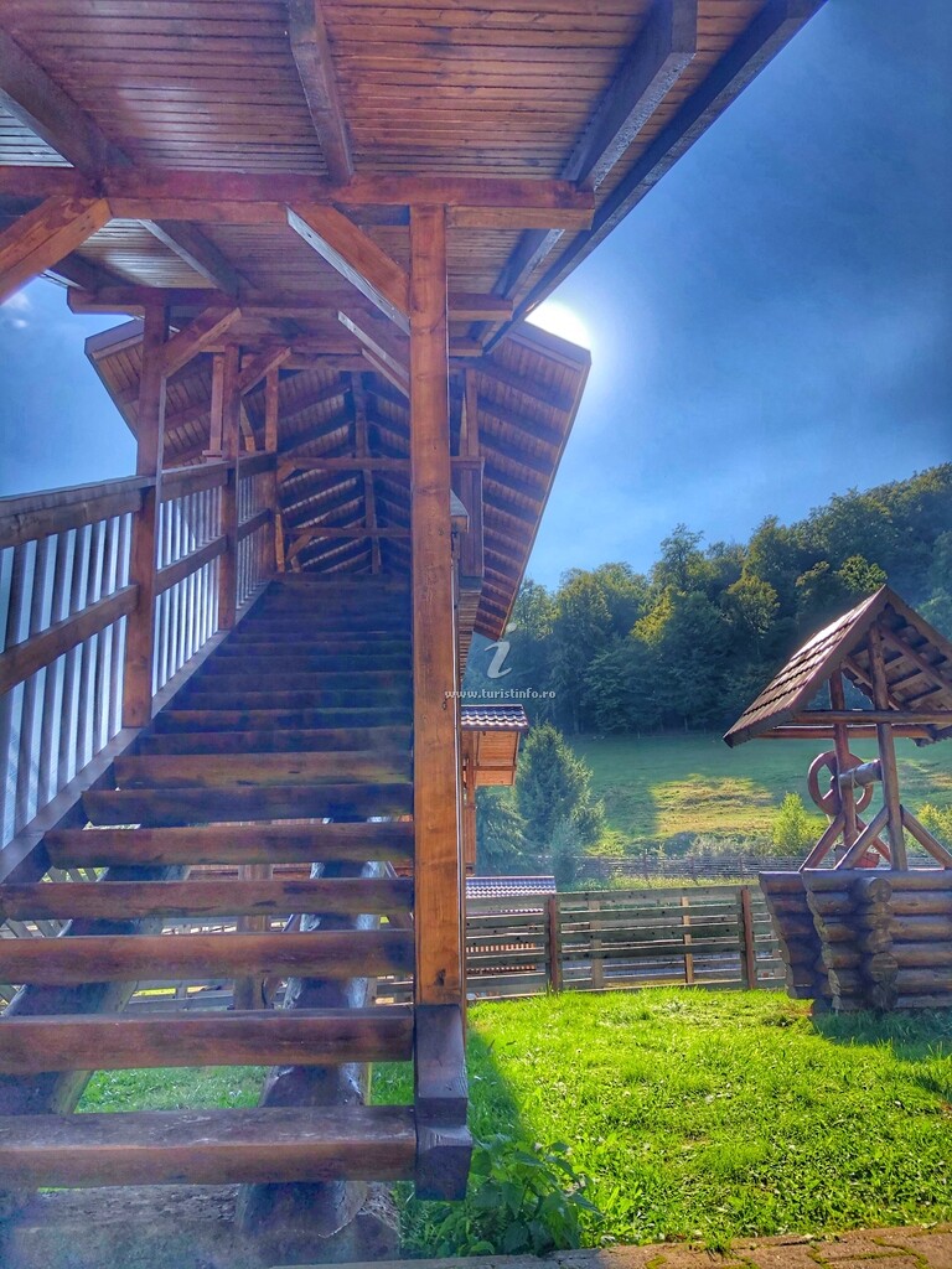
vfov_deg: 63.4
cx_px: 476
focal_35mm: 28
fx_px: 1027
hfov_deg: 49.7
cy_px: 634
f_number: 1.8
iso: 20
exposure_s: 1/1230
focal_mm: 3.99
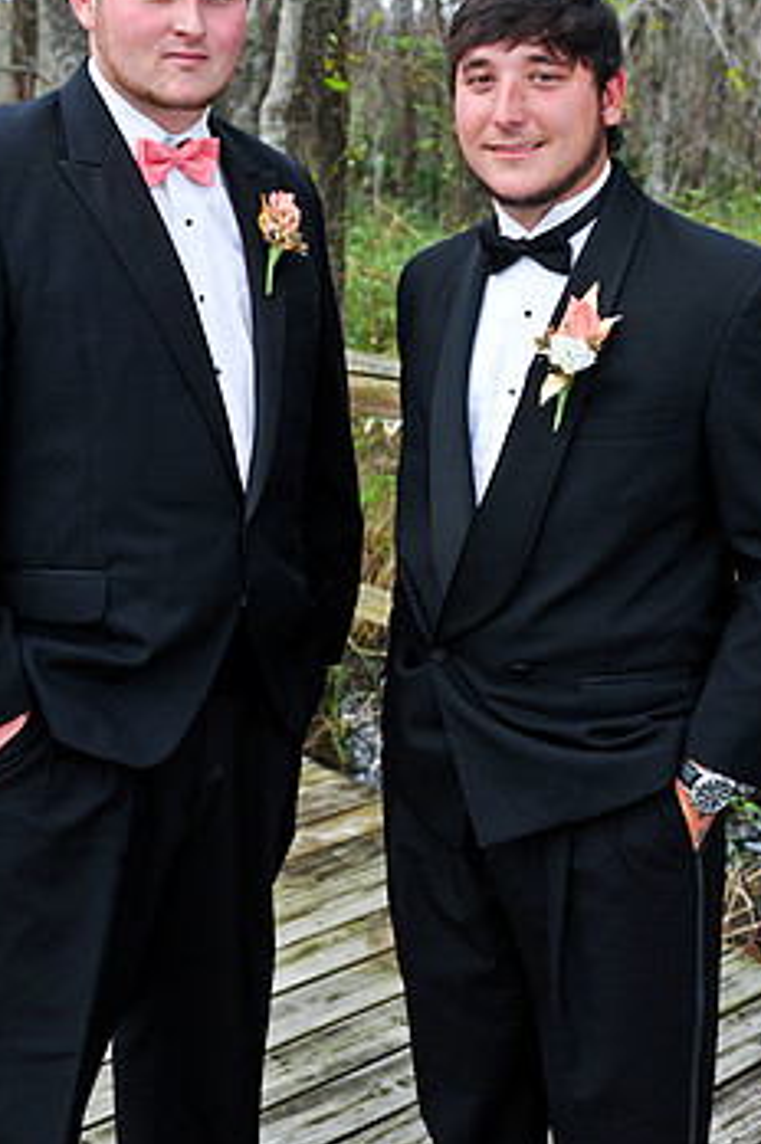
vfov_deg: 34.3
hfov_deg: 23.3
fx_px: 1843
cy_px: 426
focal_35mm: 58
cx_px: 356
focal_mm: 45
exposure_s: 1/160
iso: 320
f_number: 5.6
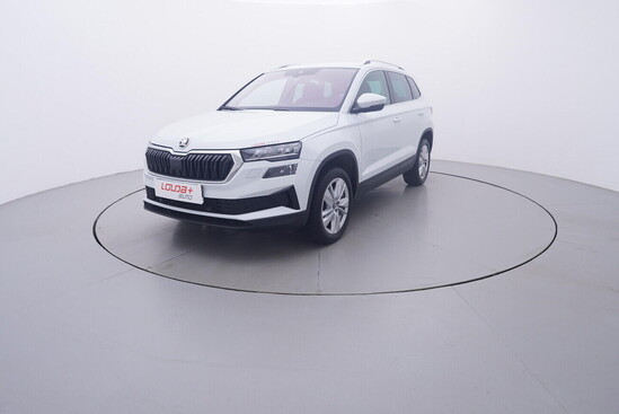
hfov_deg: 77.3
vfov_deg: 56.2
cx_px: 310
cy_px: 207
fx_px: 387
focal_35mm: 22
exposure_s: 1/80
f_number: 5
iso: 200
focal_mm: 15
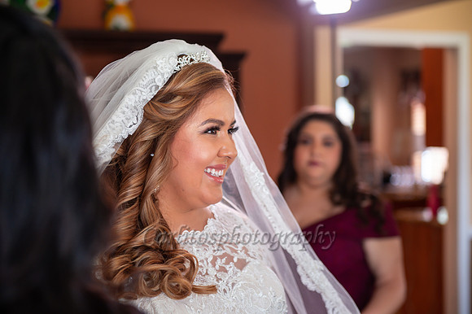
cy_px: 157
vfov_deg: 19.4
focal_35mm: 70
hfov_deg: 28.9
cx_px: 236
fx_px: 917
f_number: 3.2
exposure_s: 1/60
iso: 400
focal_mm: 70
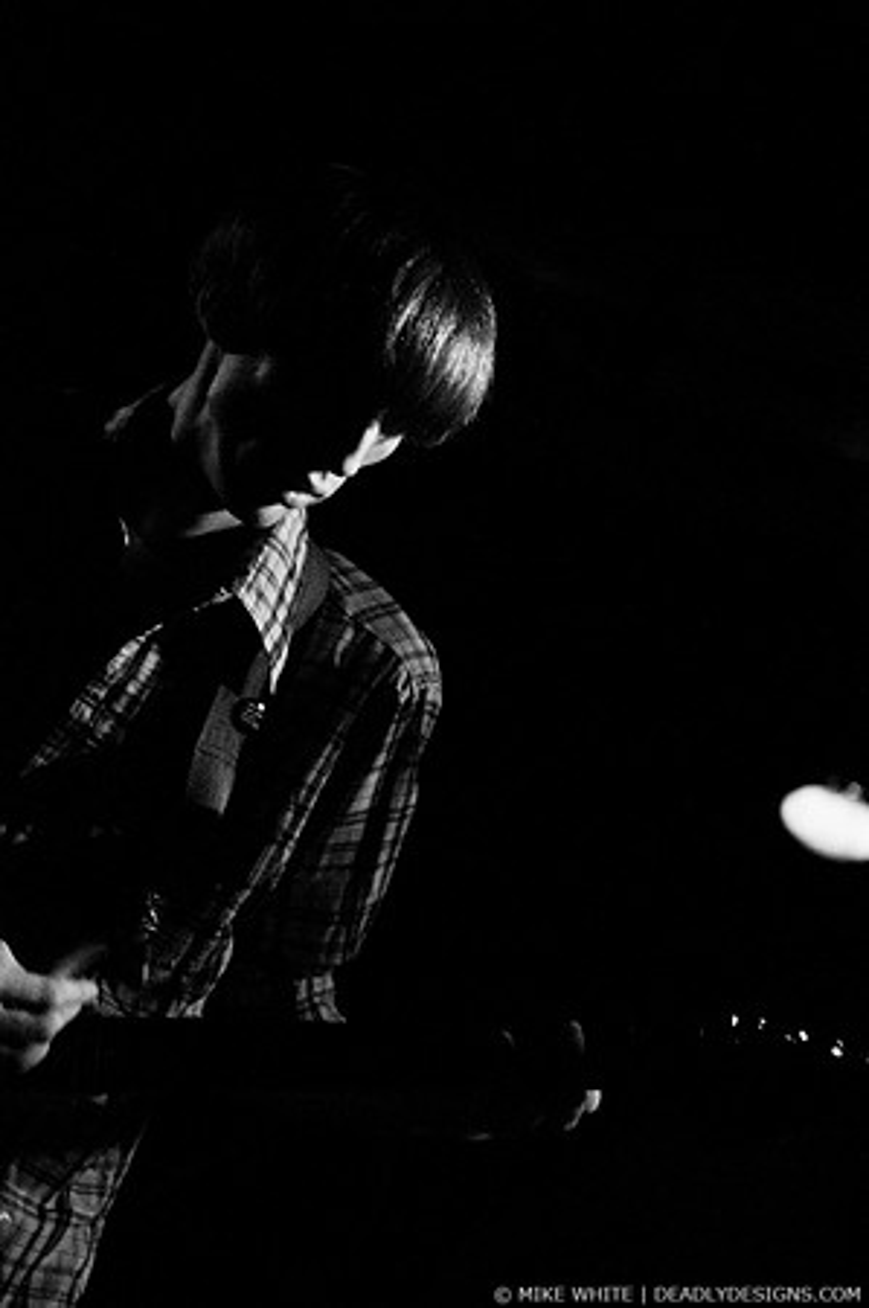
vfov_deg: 19.5
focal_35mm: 105
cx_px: 434
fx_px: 3810
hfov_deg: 13.0
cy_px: 654
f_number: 2.8
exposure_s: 1/125
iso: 1250
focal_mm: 70
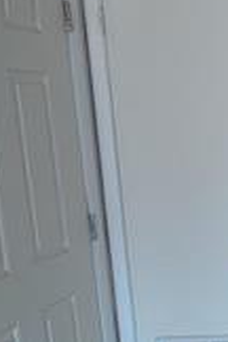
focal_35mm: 64
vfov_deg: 31.1
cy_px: 236
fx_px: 608
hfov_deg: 16.9
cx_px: 429
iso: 378
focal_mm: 1.95
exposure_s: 1/60
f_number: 2.2
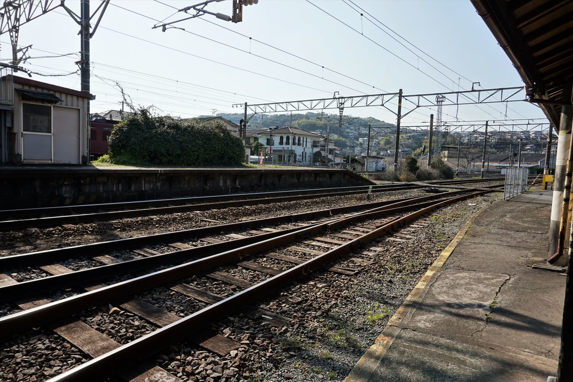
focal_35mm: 24
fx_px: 382
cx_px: 286
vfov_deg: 53.1
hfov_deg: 73.7
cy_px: 191
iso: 100
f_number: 9
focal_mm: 16
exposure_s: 1/160
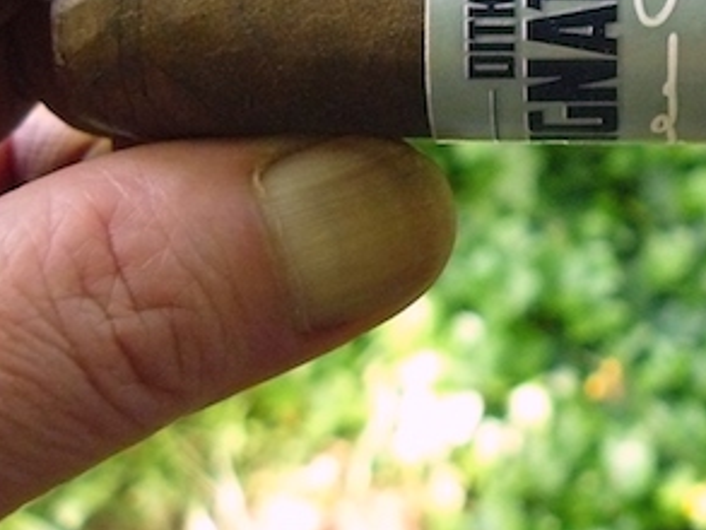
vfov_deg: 17.6
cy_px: -49
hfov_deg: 23.2
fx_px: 1653
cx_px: 692
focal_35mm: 81
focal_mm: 6
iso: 400
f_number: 2.8
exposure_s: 1/80
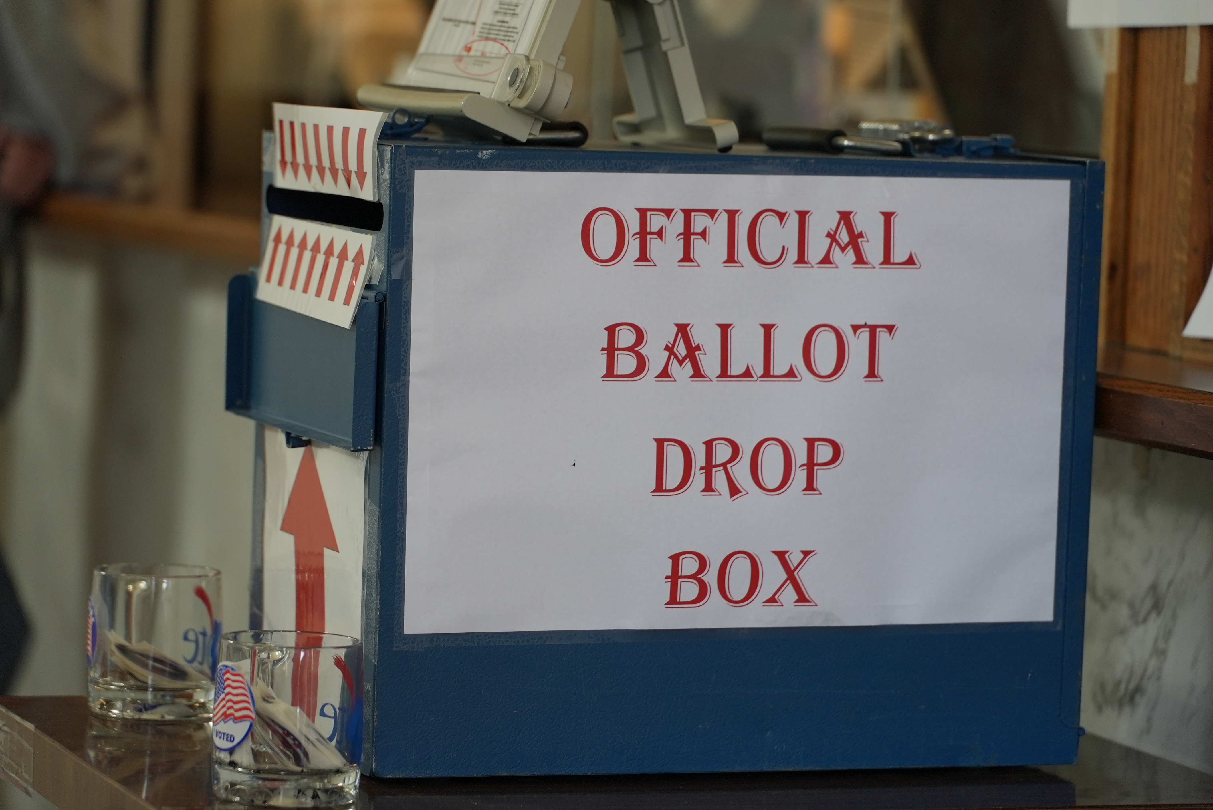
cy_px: 405
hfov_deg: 15.3
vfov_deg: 10.2
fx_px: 4517
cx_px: 606
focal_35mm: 134
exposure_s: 1/160
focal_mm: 134
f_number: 4
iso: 1600
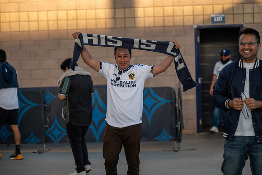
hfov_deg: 20.0
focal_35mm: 102
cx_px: 131
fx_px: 742
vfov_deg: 13.4
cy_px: 88
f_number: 2.8
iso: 220
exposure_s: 1/800
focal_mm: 102
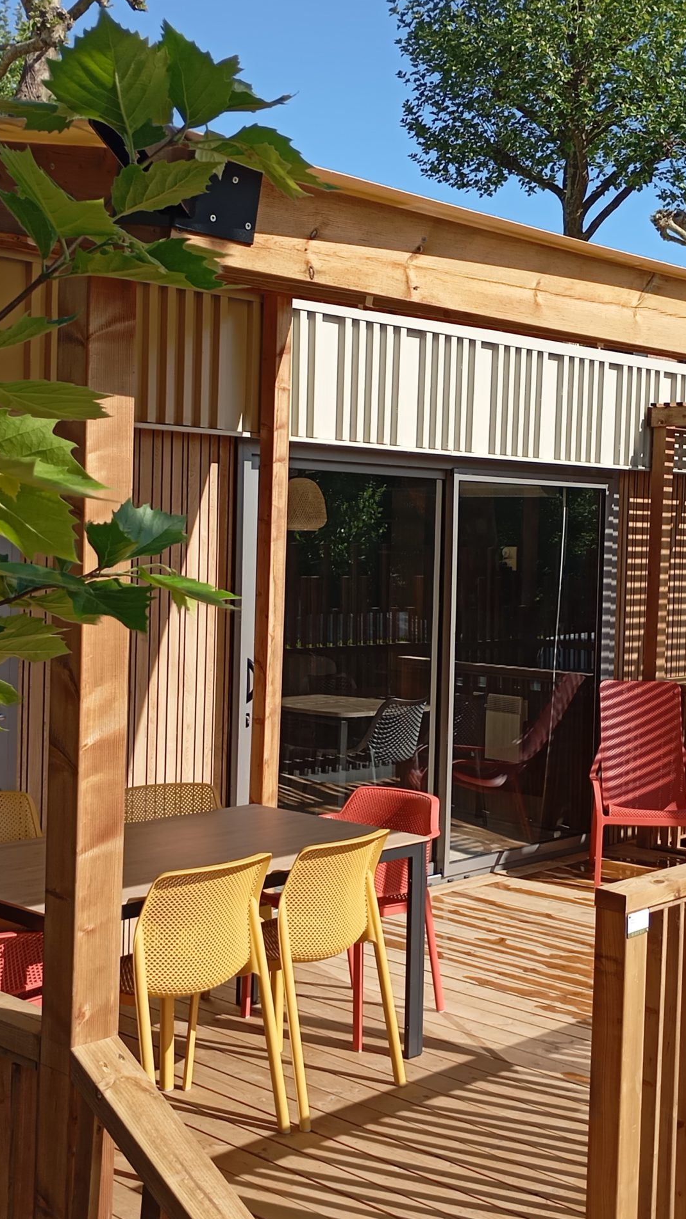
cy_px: 603
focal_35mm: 47
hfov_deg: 25.3
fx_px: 1520
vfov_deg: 43.7
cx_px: 458
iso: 100
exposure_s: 1/531
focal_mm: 4.27
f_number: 1.8
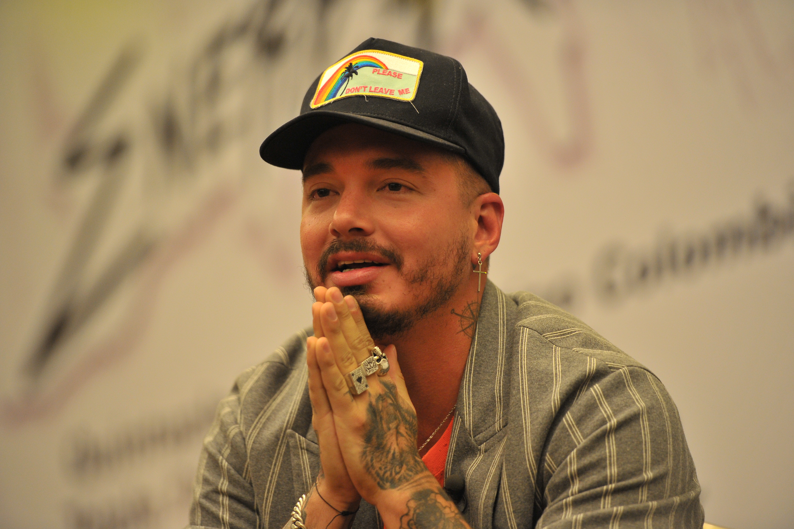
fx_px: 4408
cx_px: 397
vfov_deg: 6.9
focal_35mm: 200
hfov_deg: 10.3
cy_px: 264
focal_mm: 200
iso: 2000
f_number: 2.8
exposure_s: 1/160
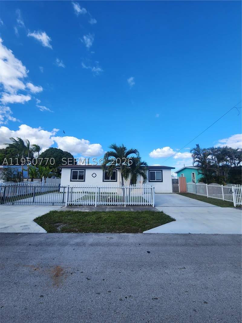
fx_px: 121
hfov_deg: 89.9
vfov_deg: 106.2
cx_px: 121
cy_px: 162
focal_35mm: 13
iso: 50
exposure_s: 1/1293
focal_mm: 2.2
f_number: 2.2
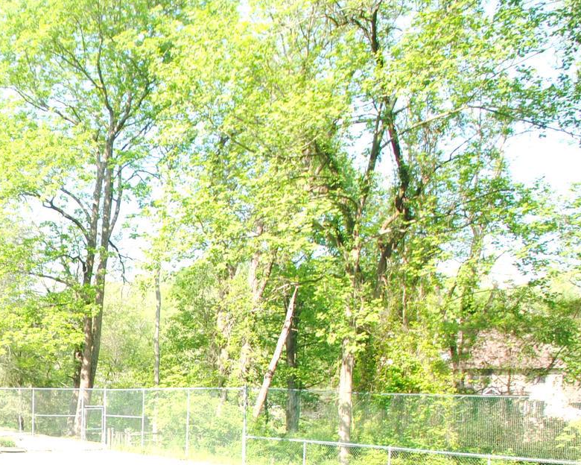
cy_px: 463
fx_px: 636
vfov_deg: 36.2
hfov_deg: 38.4
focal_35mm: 37
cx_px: -92
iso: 200
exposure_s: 1/125
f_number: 5.6
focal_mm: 10
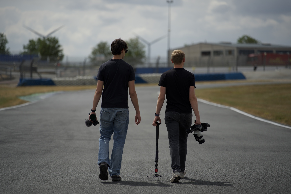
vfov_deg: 9.1
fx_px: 1212
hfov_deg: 13.7
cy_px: 97
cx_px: 146
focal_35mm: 150
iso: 50
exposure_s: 1/1600
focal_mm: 150
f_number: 2.8
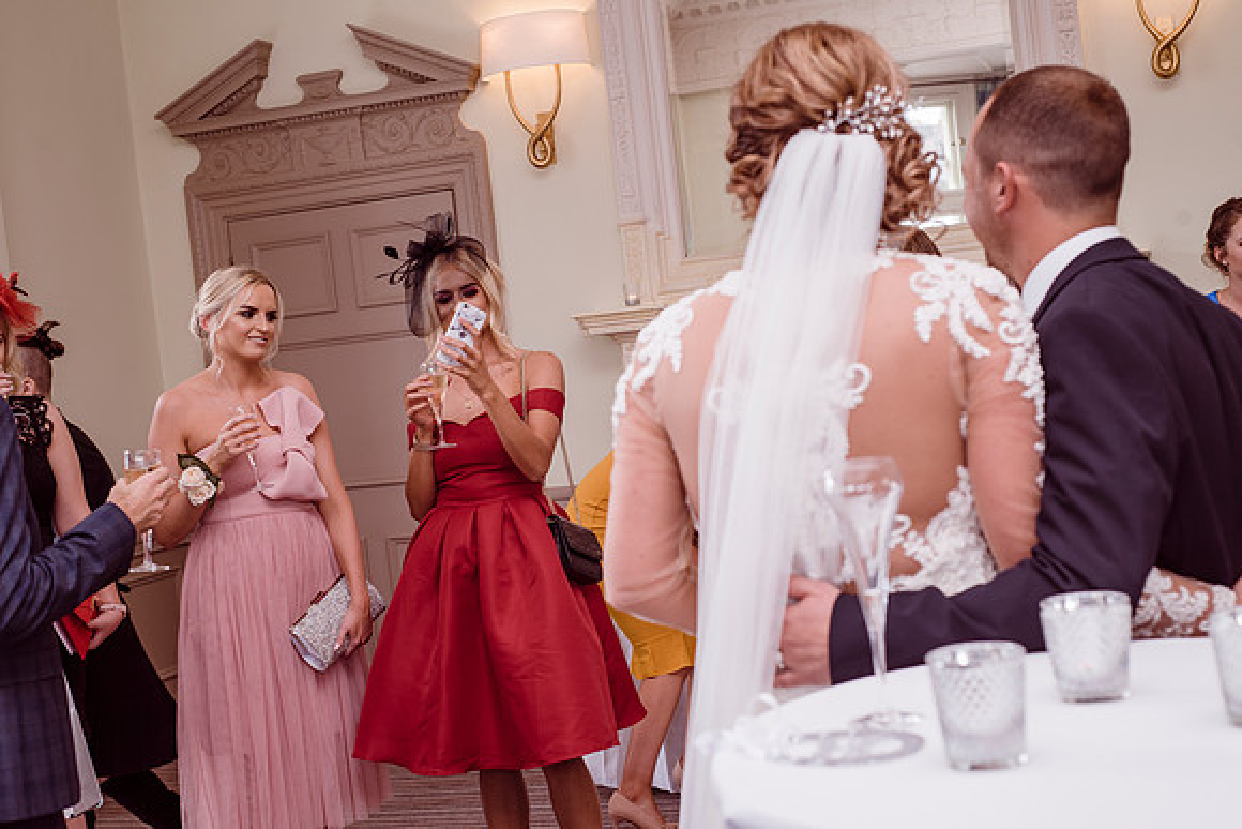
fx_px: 1725
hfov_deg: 39.6
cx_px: 621
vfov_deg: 27.0
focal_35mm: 50
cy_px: 414
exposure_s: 1/100
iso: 400
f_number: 5.6
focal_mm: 50
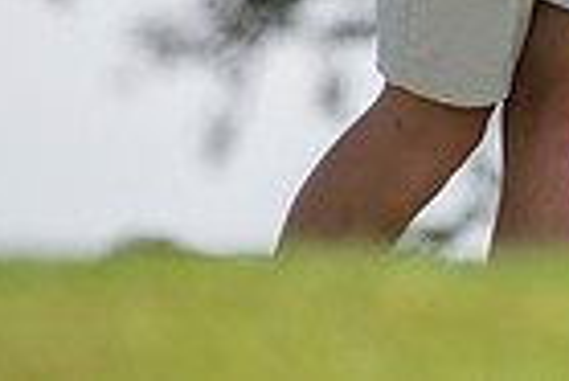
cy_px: -408
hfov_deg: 1.6
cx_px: 704
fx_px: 19809
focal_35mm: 1252
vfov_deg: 1.1
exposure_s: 1/2500
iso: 500
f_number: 5
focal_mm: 300
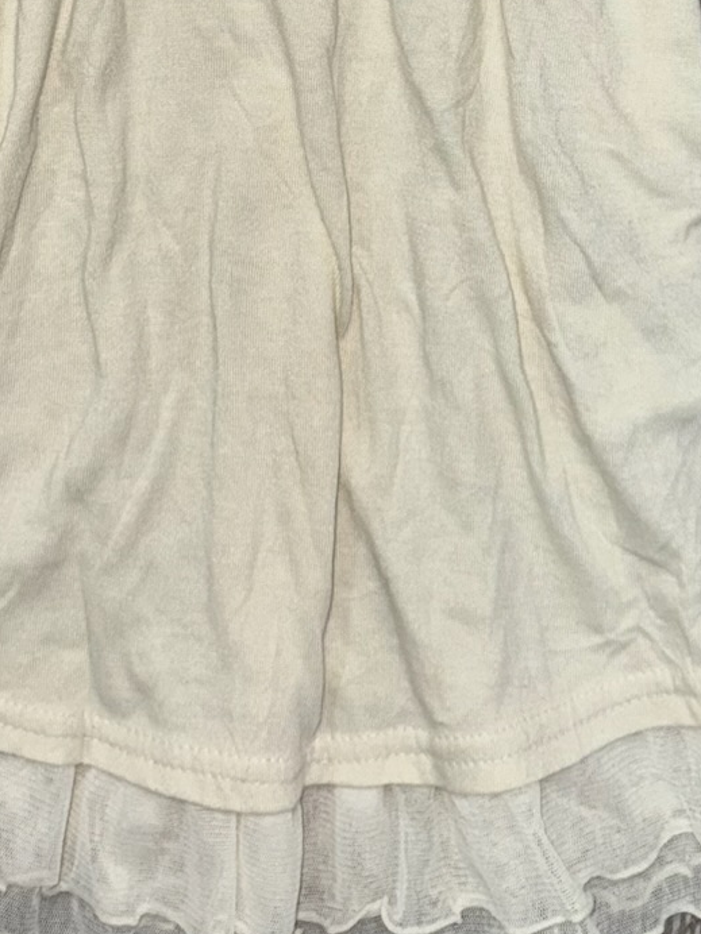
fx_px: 1917
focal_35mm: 71
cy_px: -213
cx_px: 278
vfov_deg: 24.6
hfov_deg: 20.7
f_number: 1.78
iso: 50
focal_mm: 6.76
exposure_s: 1/63
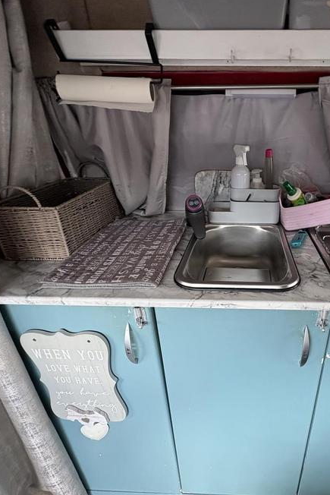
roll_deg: +2.9
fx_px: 275
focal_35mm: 20
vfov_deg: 84.0
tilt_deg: -21.3
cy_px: 252
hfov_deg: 59.4
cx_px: 237
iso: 80
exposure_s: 1/104
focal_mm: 2.22
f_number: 2.2
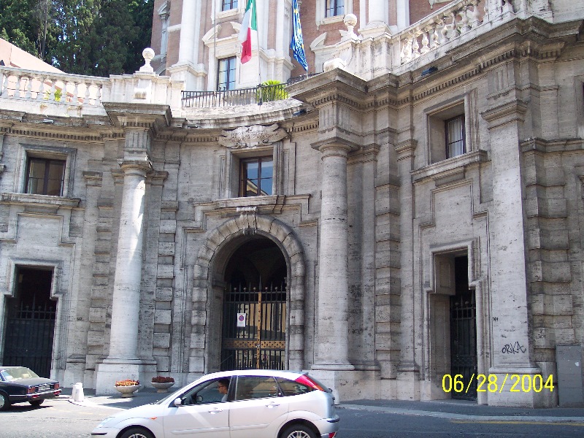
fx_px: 641
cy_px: 219
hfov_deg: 49.0
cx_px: 292
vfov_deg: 37.7
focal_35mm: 38
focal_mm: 8
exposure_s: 1/350
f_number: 2.8
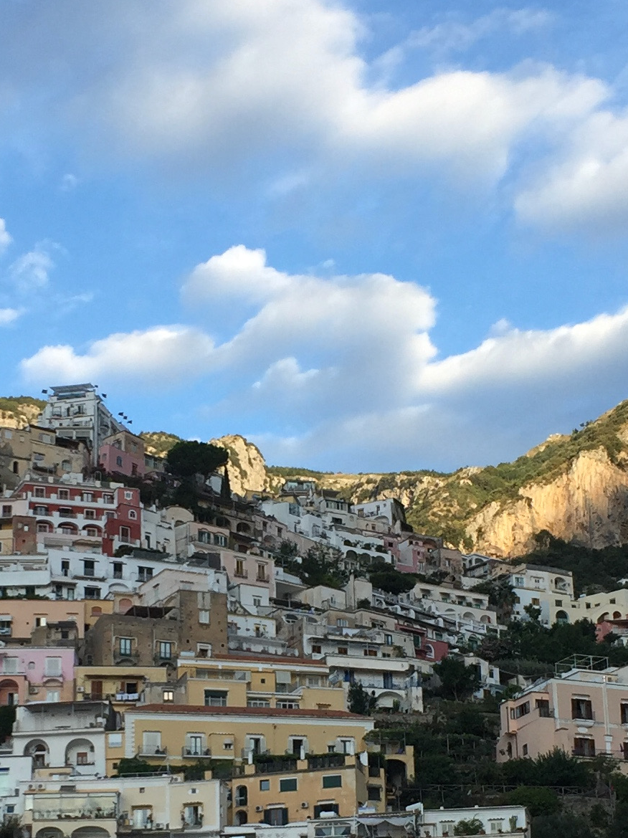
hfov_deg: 18.2
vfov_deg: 23.8
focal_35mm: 81
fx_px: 1960
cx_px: 225
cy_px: 644
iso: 32
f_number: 2.2
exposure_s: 1/682
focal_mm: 4.15
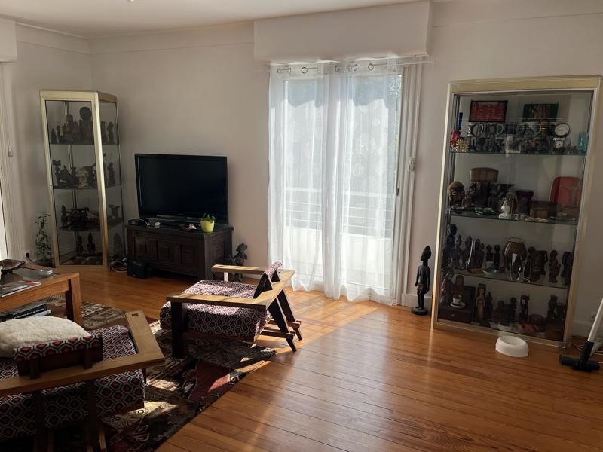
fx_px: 453
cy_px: 226
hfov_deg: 67.3
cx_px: 302
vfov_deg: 53.1
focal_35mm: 26
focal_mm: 5.1
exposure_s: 1/1018
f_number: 1.6
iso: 50
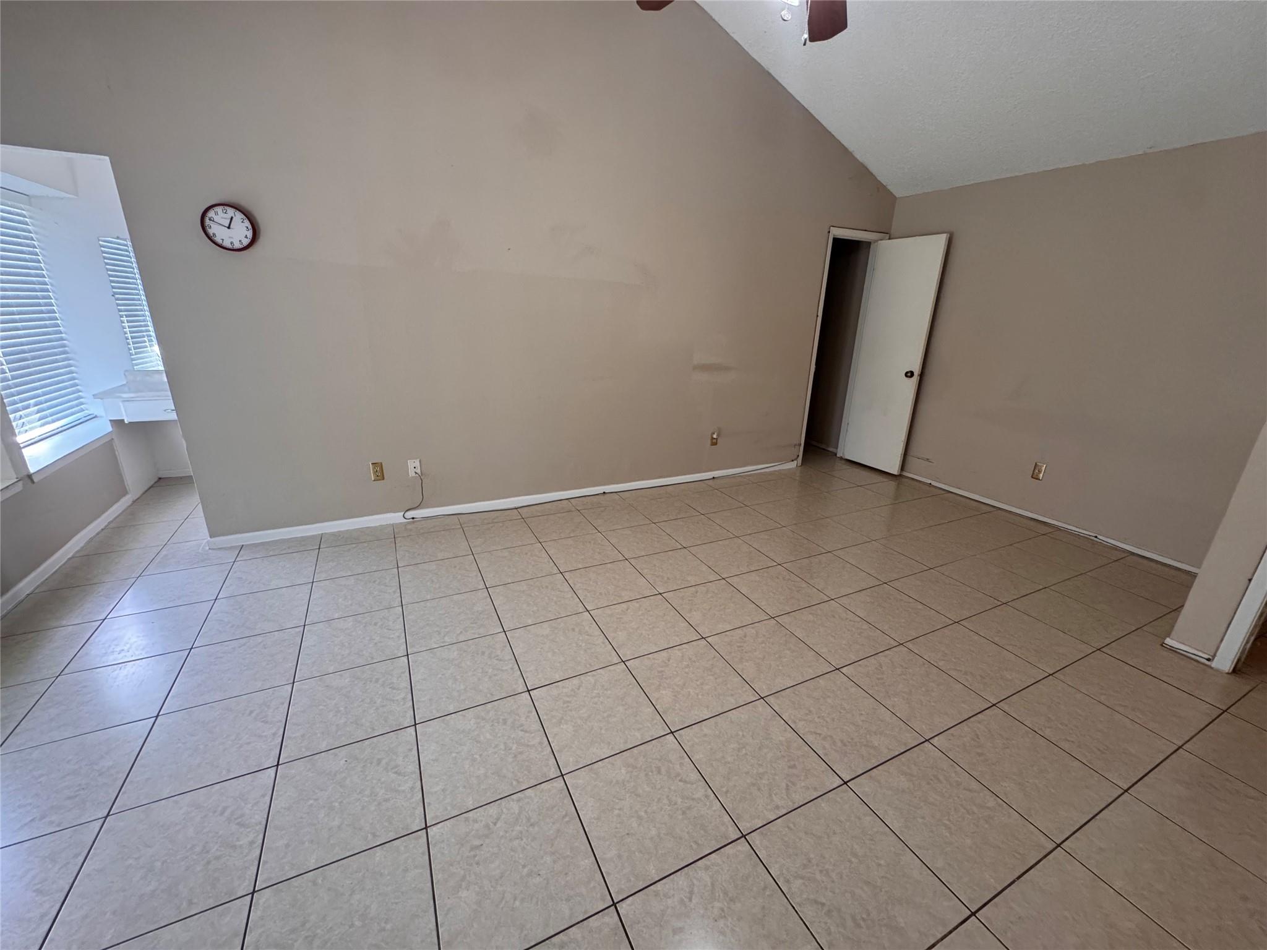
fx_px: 512
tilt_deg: -19.5
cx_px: 634
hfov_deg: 102.1
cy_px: 475
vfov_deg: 85.7
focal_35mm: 14
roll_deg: -2.6
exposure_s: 1/88
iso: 320
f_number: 2.2
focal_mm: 2.22
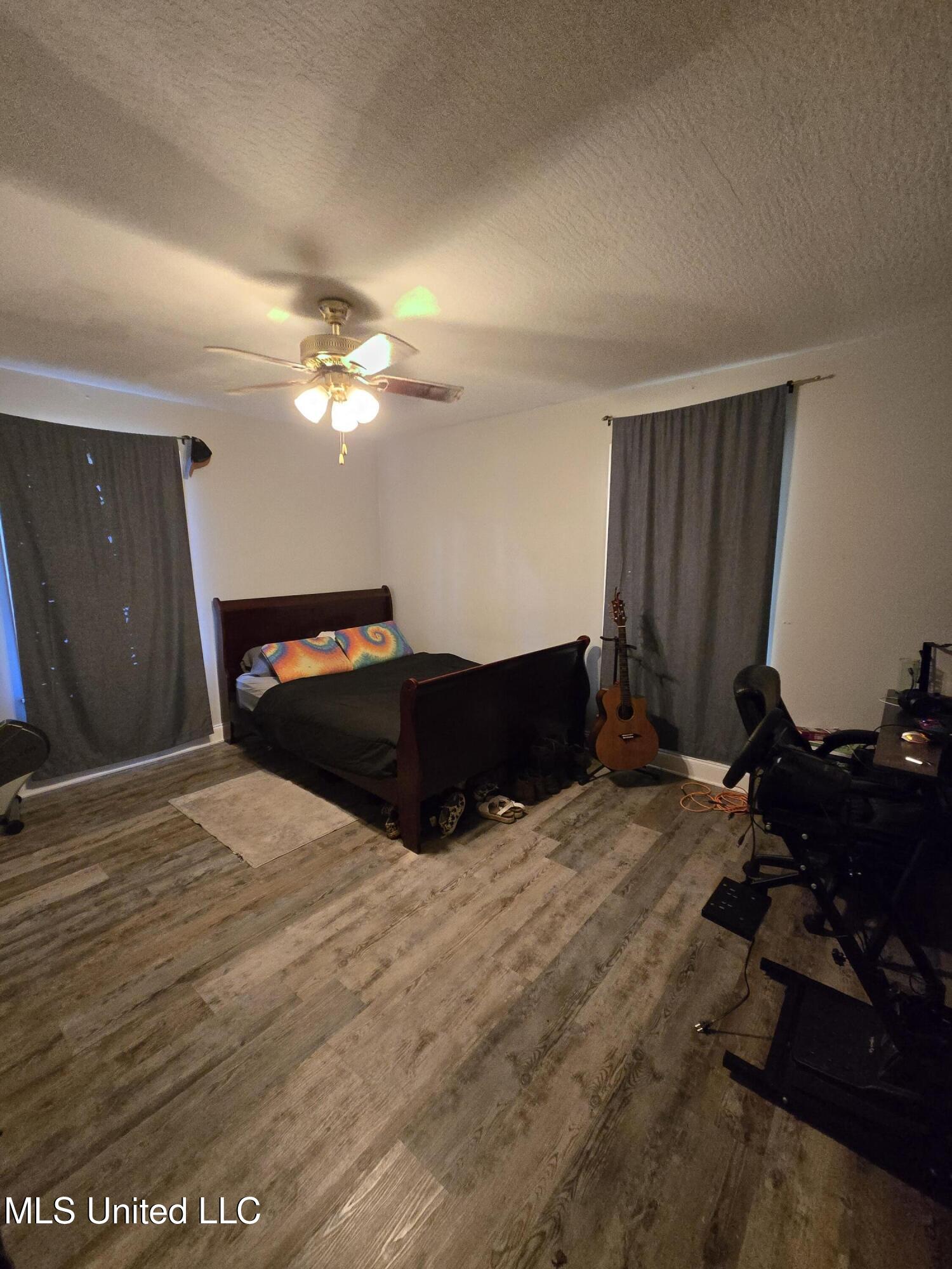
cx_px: 476
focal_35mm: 13
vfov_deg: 106.2
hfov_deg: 89.9
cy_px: 634
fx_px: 477
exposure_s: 1/60
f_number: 2.2
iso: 1250
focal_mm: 2.2
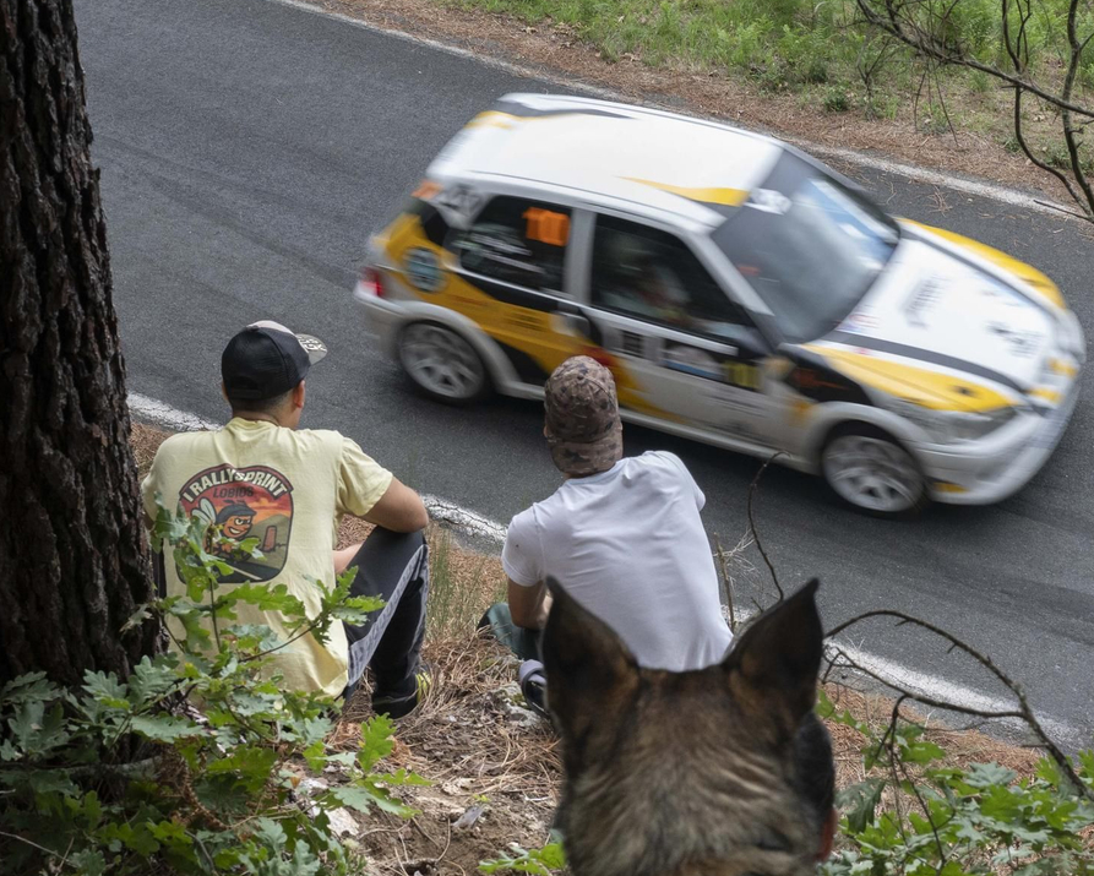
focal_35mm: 84
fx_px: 2721
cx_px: 731
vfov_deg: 18.2
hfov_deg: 22.6
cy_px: 268
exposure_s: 1/100
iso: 1600
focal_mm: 50
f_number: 13
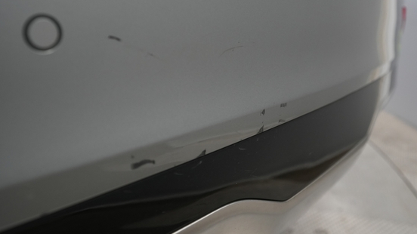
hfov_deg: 58.0
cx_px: 227
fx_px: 376
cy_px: 79
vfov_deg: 34.3
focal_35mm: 34
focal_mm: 28
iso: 1250
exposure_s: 1/100
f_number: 4.5
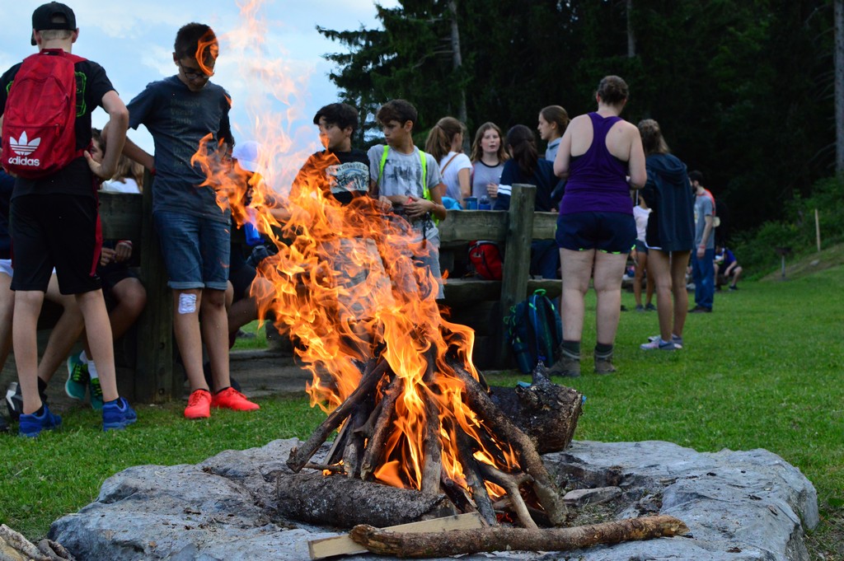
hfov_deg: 37.9
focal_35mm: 52
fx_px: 1230
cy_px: 280
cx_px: 422
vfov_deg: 25.7
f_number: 5.6
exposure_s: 1/1250
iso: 1600
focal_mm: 35
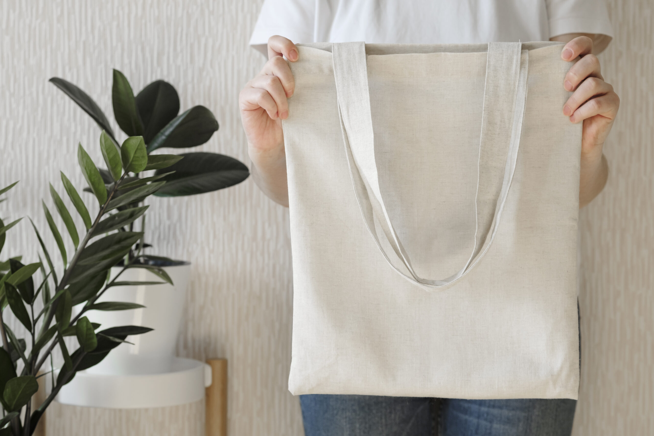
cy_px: 218
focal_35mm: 90
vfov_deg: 15.2
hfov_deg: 22.6
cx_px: 327
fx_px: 1635
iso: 400
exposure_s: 1/170
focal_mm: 60
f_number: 4
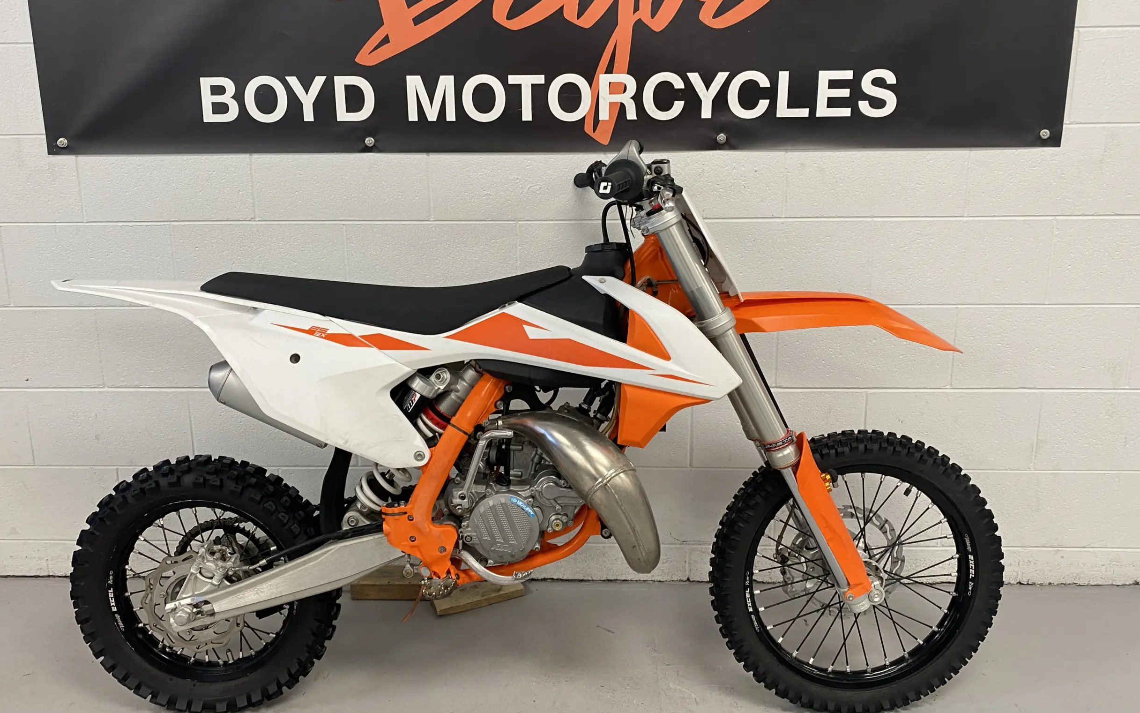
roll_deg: +0.6
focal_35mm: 29
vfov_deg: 43.0
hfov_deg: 64.6
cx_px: 561
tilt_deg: -11.8
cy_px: 297
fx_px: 901
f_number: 1.8
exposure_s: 1/50
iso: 64
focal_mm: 4.25
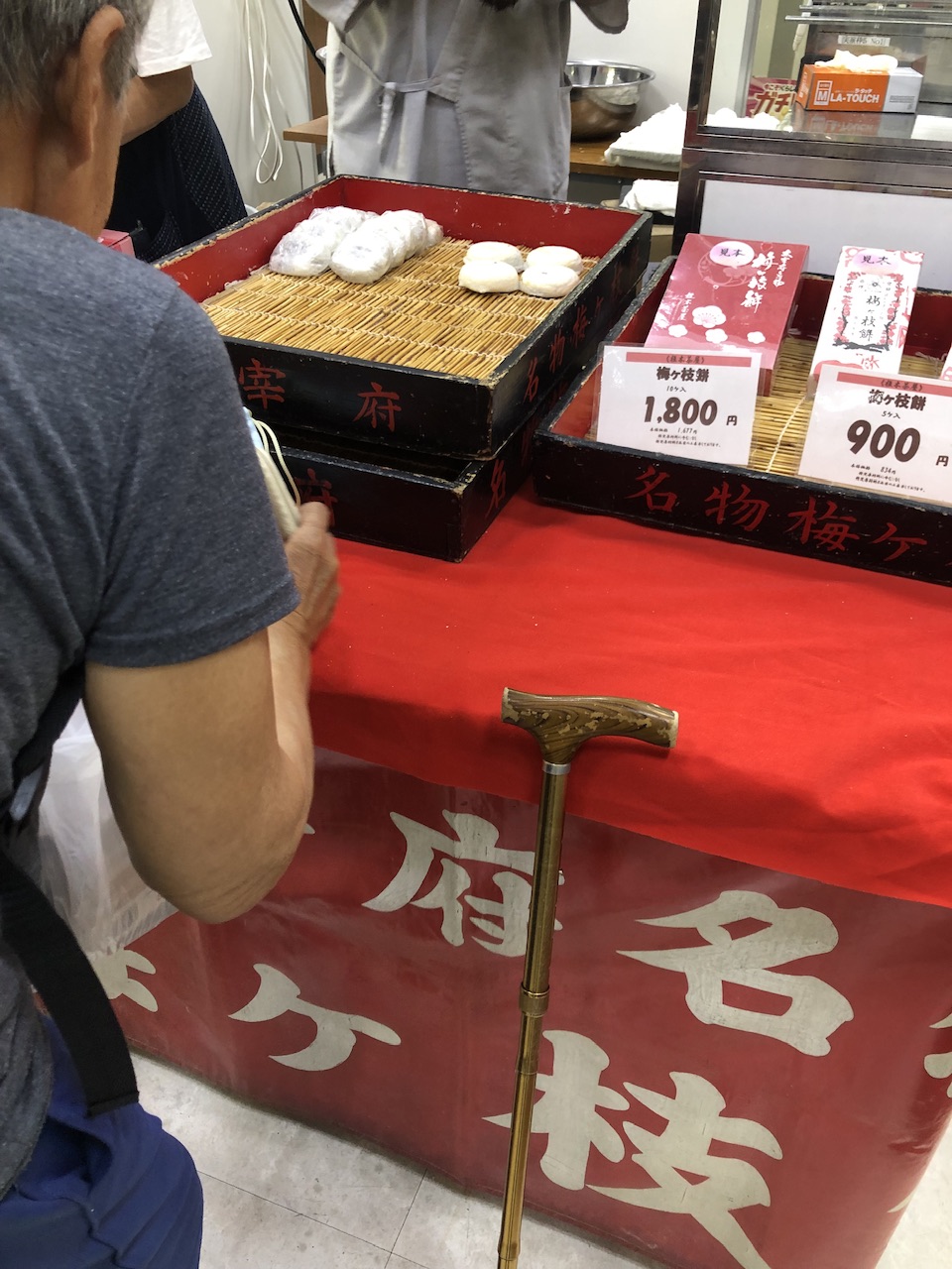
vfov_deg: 63.4
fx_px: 1027
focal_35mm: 28
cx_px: 476
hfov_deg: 49.7
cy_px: 634
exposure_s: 1/15
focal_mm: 3.99
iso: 40
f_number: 1.8
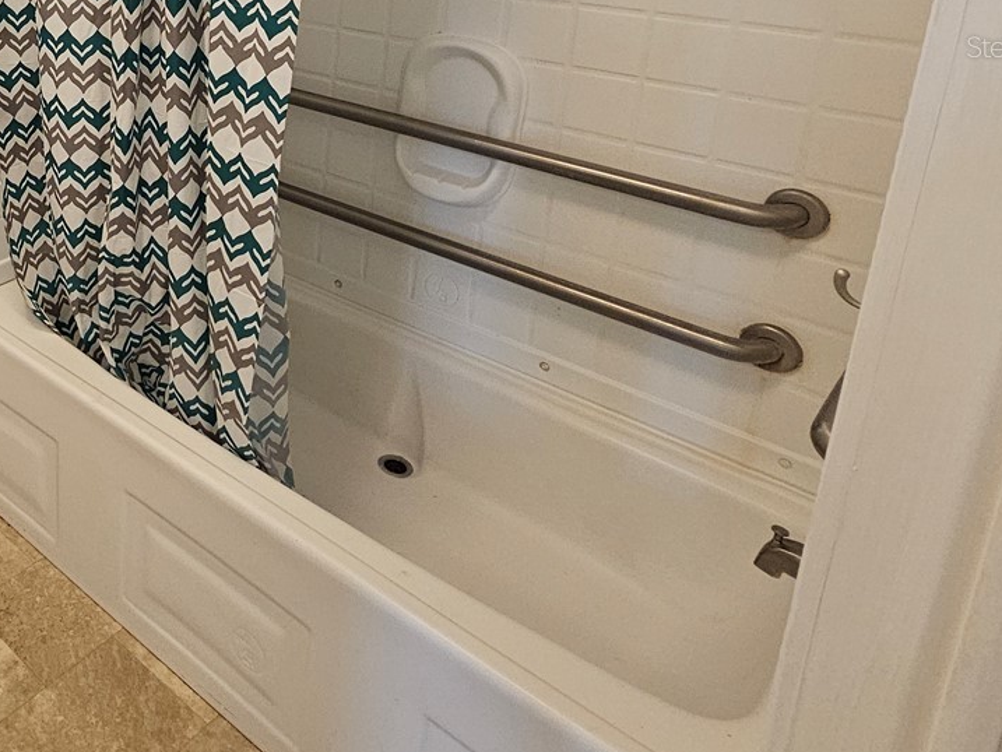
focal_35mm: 29
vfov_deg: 43.2
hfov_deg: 49.2
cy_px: 46
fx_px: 840
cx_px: -20
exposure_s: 1/60
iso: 320
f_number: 2.2
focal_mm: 2.2
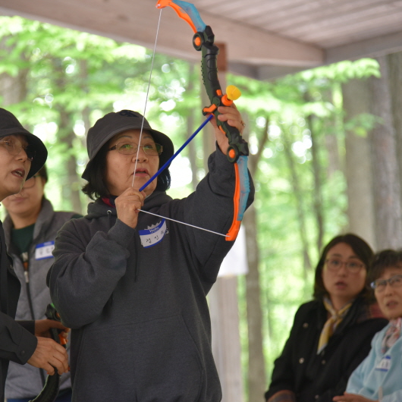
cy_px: 202
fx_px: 2023
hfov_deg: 11.3
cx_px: 152
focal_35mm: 154
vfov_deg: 11.3
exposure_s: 1/60
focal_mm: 120
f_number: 4
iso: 500
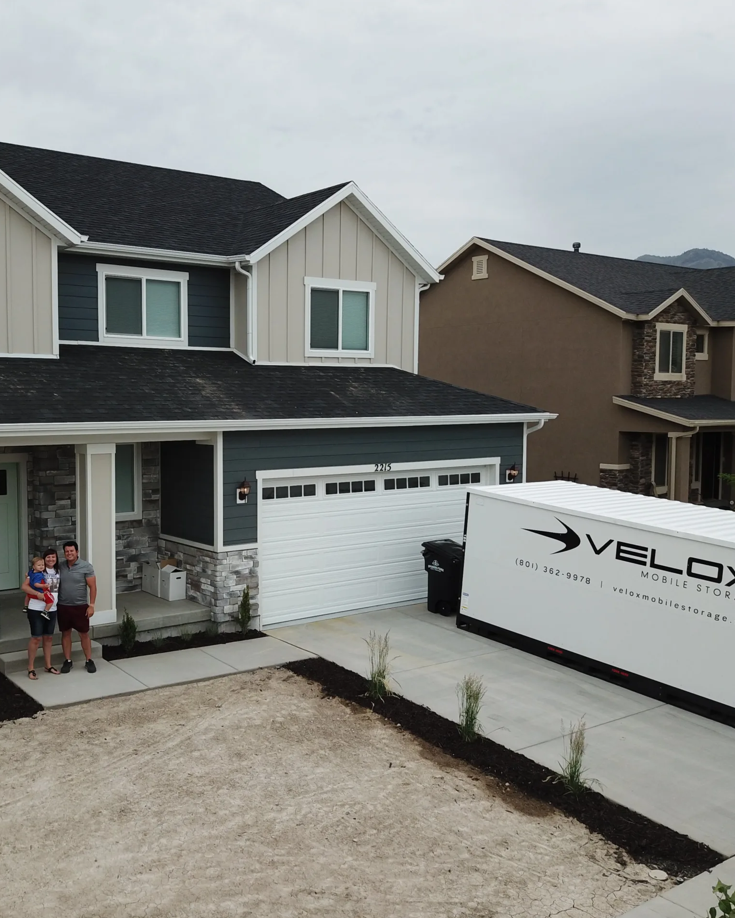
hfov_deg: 43.0
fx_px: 924
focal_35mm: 34
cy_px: 459
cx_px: 278
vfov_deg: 52.8
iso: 100
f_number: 2.2
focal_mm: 4.73
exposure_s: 1/717
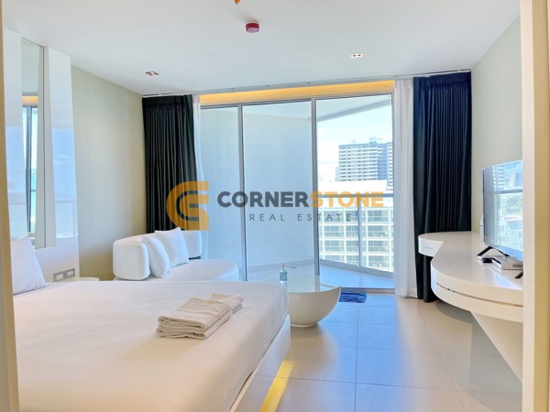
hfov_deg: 67.3
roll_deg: +1.6
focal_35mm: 26
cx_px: 275
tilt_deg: -2.2
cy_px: 206
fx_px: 413
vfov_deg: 53.1
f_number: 1.6
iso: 32
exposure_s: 1/100
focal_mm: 5.1
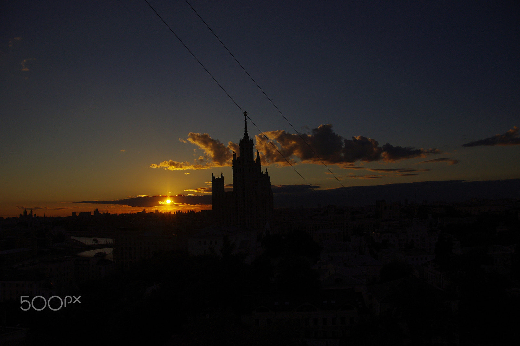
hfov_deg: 67.4
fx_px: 390
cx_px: 260
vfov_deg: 47.8
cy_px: 173
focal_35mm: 27
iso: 200
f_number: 5.6
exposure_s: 1/5000
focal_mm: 18
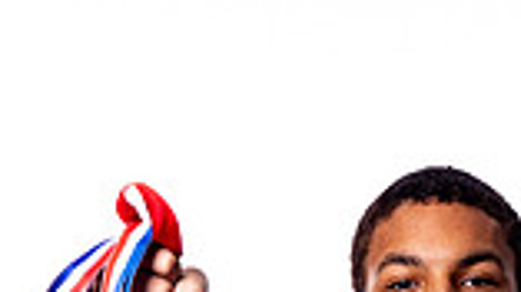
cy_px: 687
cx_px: 385
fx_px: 2609
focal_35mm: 189
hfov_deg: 11.4
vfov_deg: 6.1
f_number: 8
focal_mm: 63
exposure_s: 1/250
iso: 400
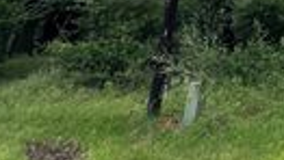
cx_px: 481
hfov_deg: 23.9
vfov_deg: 14.7
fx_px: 407
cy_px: -217
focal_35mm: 54
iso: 32
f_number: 1.8
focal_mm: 1.57
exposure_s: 1/763
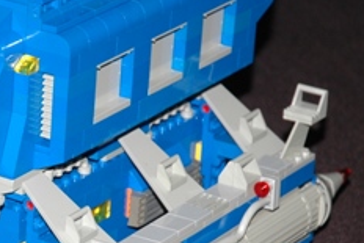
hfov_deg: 8.3
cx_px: -5
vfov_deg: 5.5
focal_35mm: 248
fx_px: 2509
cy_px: 180
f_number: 4.5
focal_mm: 60
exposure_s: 1/60
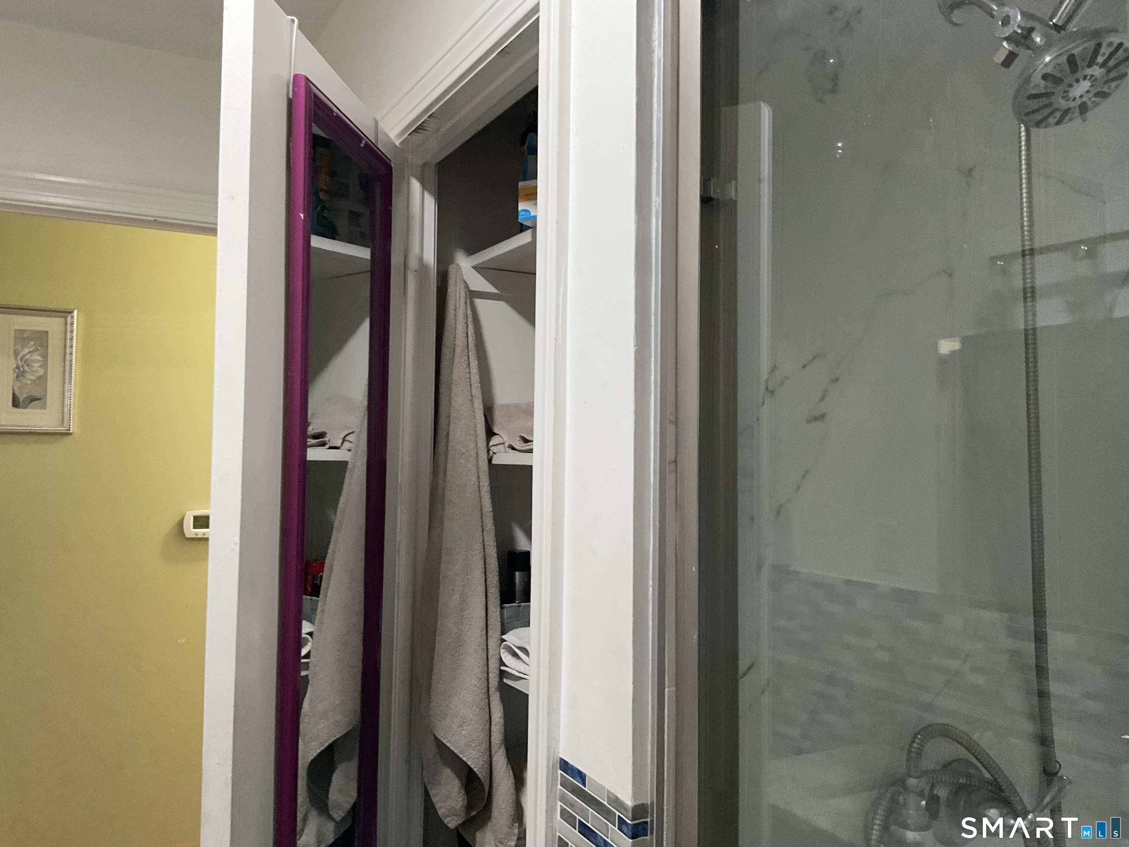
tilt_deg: +3.9
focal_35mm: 29
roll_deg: -1.6
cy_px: 424
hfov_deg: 61.7
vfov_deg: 48.2
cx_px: 564
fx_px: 946
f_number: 1.8
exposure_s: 1/60
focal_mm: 3
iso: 200
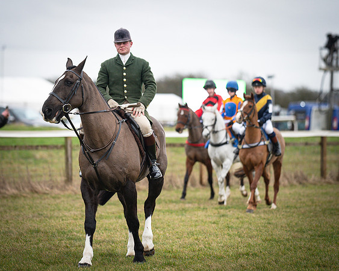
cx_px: 129
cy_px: 131
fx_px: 2358
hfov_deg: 8.2
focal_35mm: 235
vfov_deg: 6.6
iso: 800
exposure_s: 1/1200
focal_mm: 135
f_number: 1.9
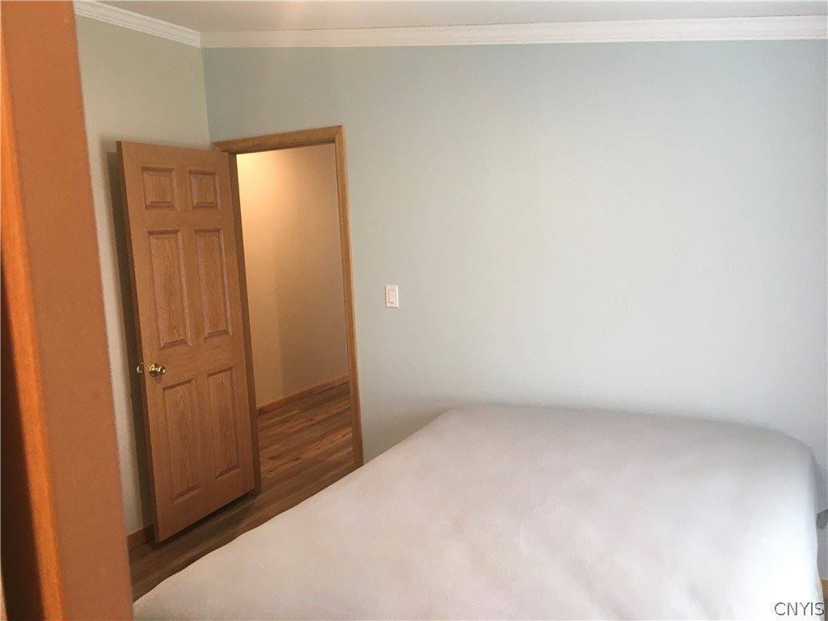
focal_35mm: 29
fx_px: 694
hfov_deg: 61.7
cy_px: 310
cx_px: 414
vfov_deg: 48.2
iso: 100
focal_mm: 4.15
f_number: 2.2
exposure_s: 1/30
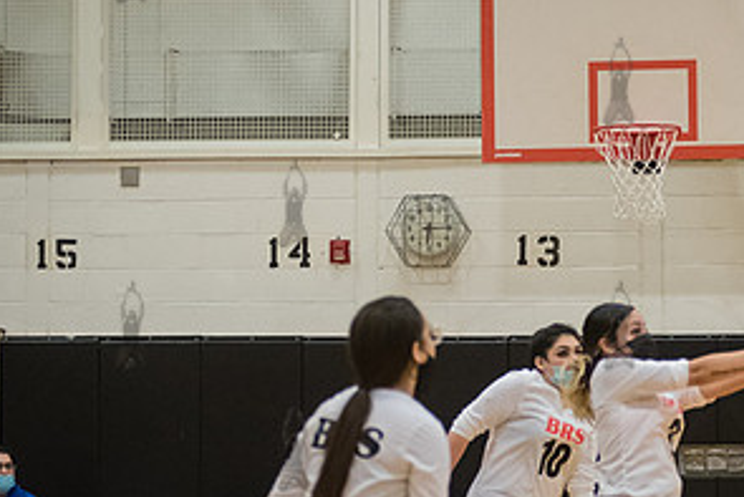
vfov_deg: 8.6
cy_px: 324
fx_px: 3308
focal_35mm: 160
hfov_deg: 12.8
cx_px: 618
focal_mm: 80
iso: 5000
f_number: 3.2
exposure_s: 1/400
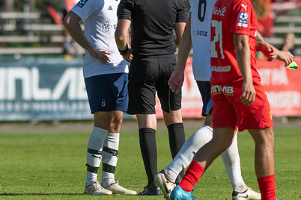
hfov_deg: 2.8
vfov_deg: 1.9
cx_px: 136
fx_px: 6061
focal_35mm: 725
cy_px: 79
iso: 100
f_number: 3.5
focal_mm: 300
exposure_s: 1/1600
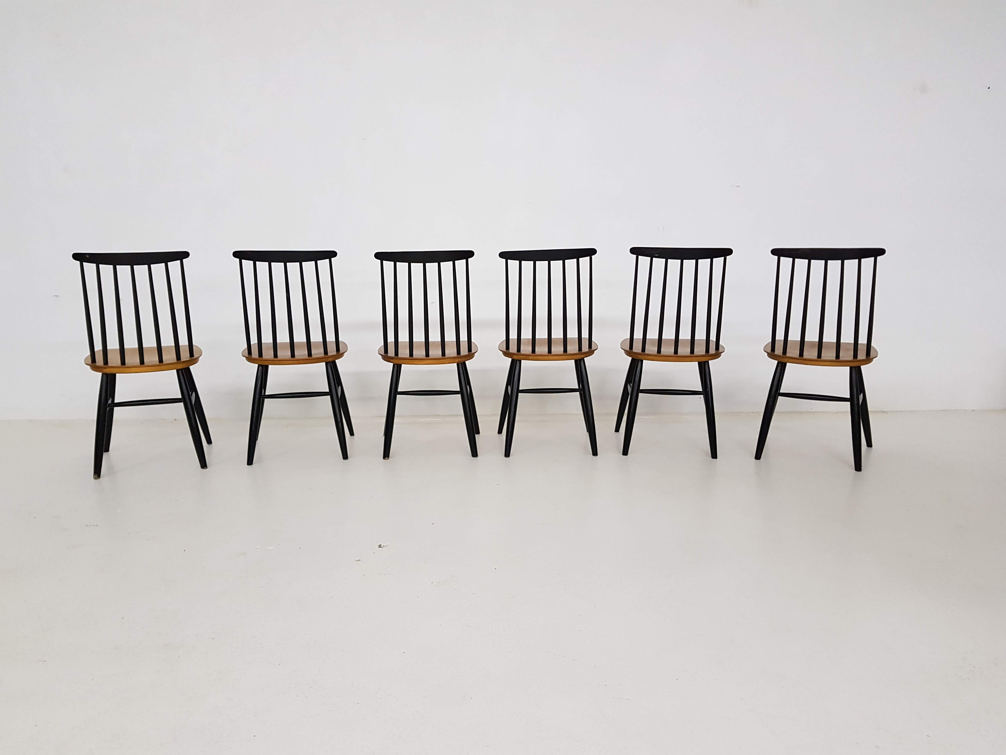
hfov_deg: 67.3
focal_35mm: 26
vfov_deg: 53.1
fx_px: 756
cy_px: 378
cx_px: 503
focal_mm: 4.2
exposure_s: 1/50
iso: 200
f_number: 1.7
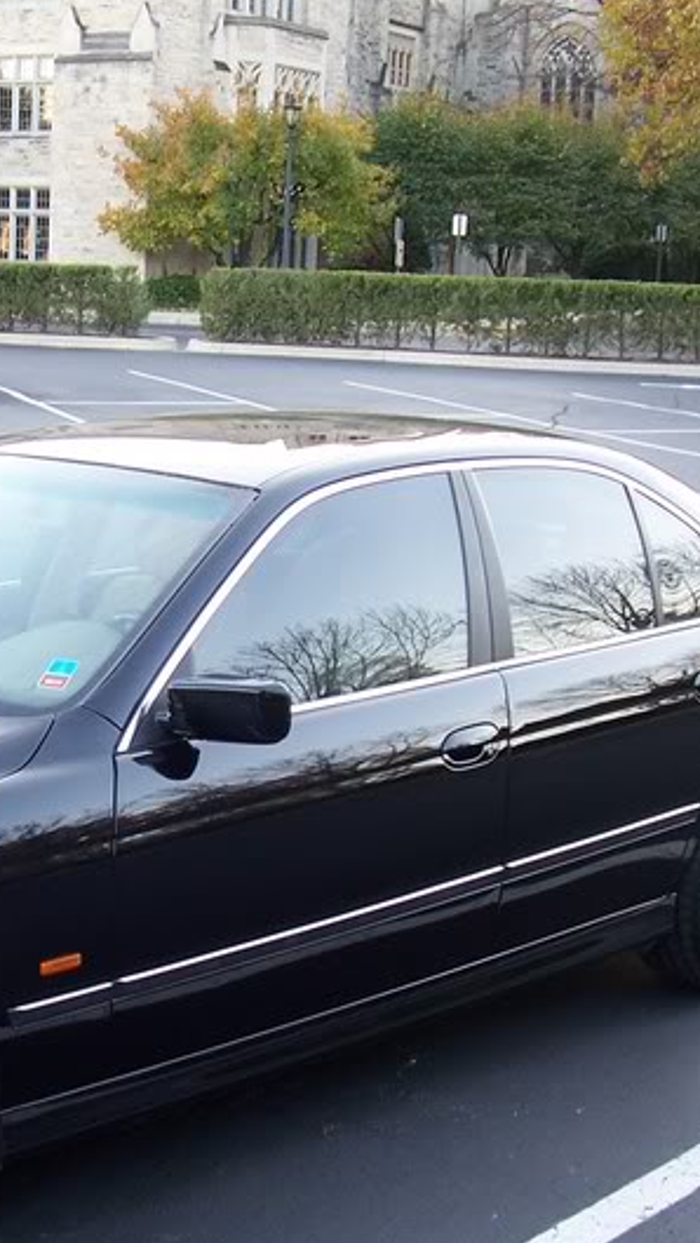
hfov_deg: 20.9
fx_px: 1846
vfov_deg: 37.2
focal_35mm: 56
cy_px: 679
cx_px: 40
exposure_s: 1/30
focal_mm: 5.6
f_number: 2.7
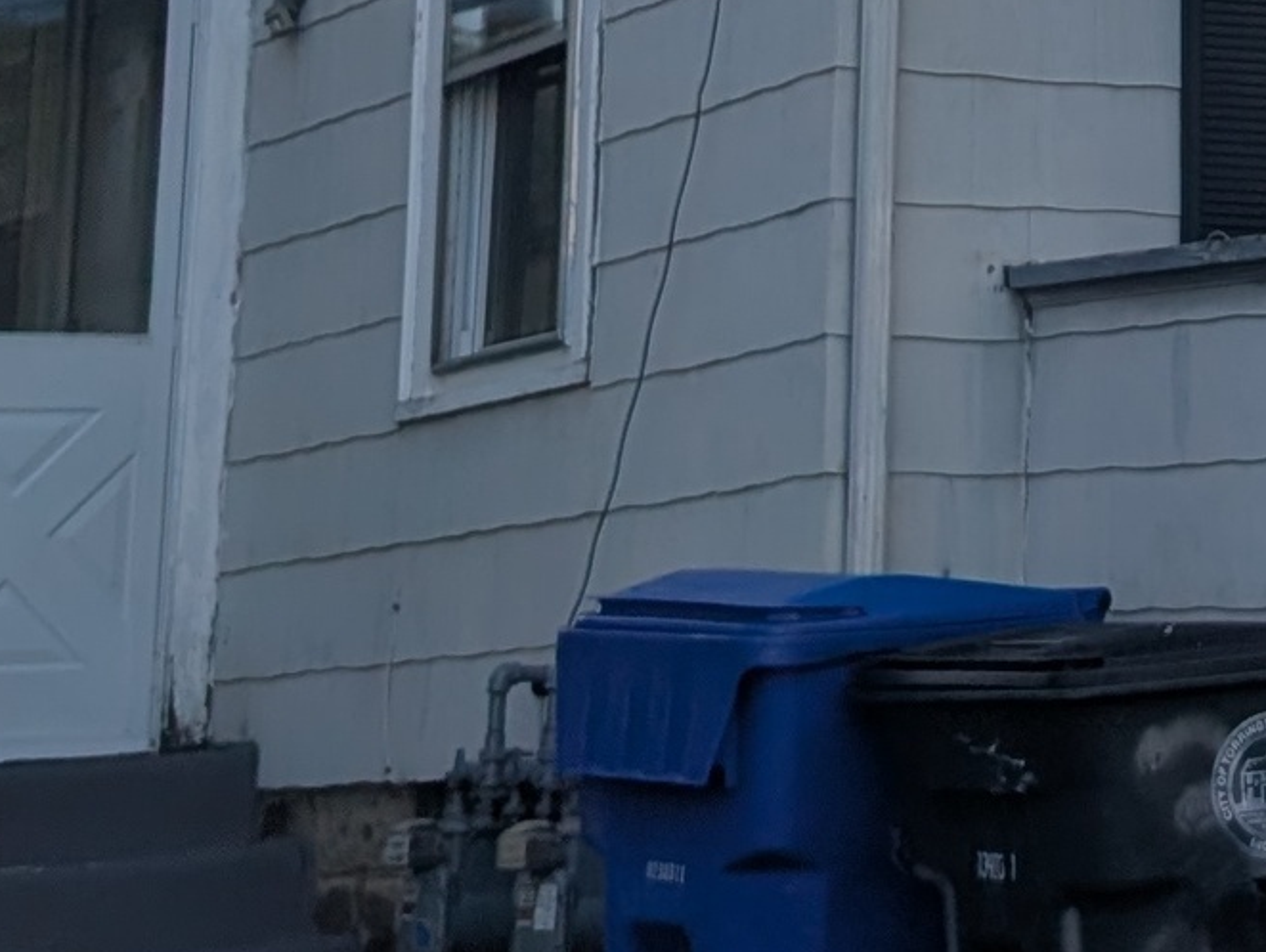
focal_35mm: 111
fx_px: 4064
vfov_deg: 12.5
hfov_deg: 16.5
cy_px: -635
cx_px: 1736
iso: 21
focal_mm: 6.9
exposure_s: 1/1745
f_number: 1.68
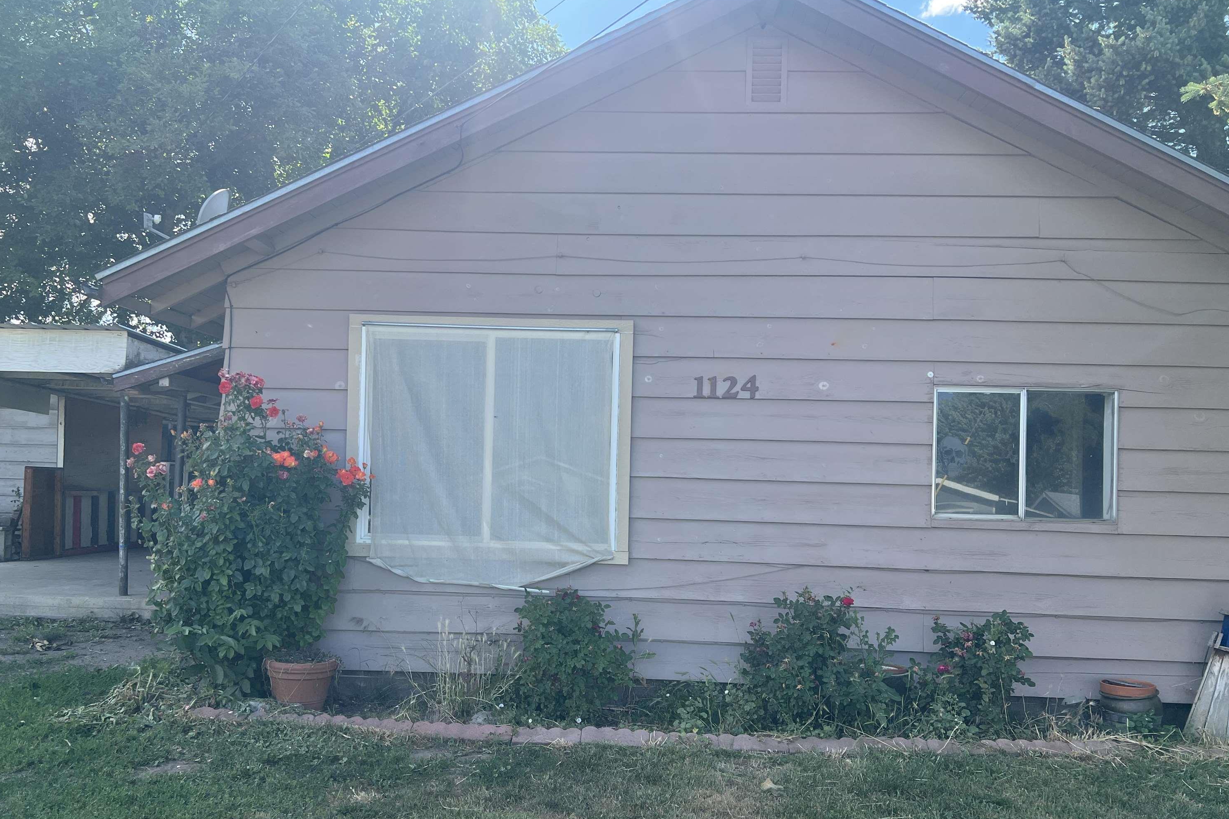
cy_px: 465
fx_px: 956
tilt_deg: +0.7
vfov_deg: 46.3
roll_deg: -1.7
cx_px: 608
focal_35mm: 28
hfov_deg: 65.5
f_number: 1.5
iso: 50
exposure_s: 1/1266
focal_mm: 5.7
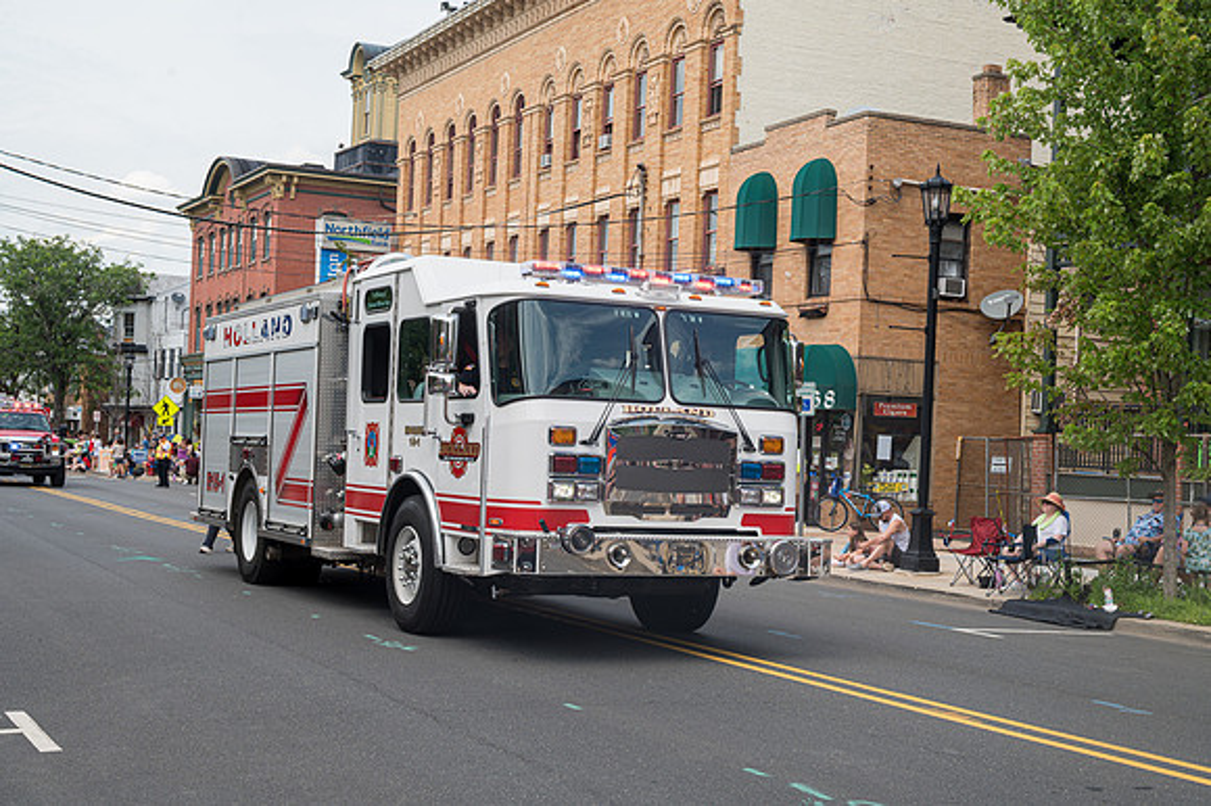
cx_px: 606
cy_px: 403
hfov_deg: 39.6
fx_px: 1681
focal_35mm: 50
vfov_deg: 27.0
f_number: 10
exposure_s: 1/100
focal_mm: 50
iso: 100
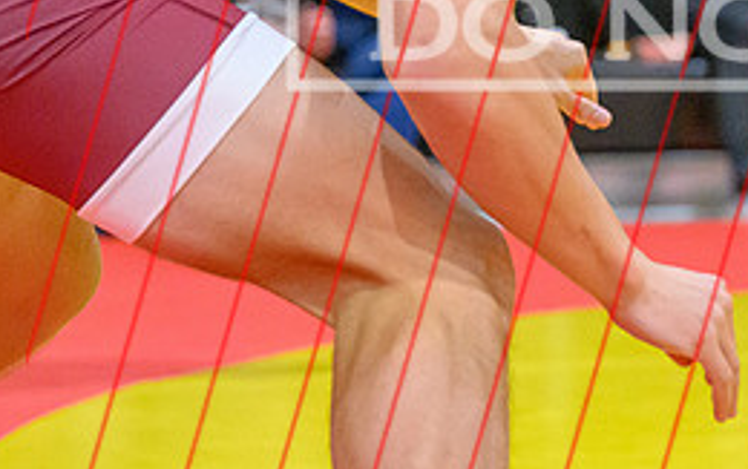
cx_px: 917
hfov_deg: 8.8
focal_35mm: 236
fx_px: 4815
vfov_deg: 5.6
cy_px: 39
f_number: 2.8
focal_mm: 70
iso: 12800
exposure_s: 1/800
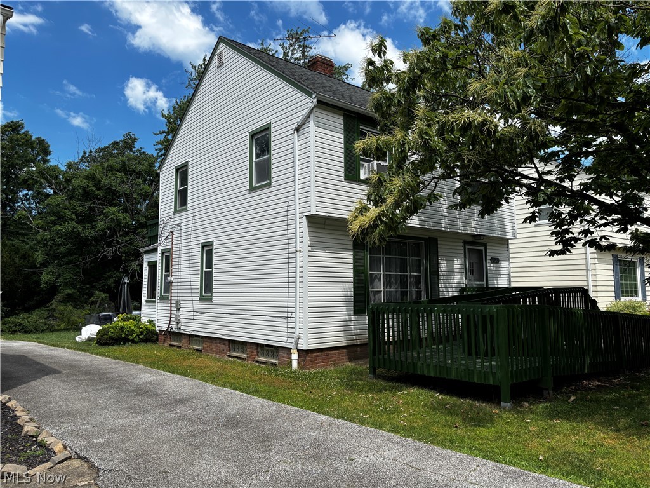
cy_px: 244
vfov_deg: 53.1
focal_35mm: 26
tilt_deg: +6.0
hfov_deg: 67.3
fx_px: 488
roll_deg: +0.1
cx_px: 325
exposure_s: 1/3106
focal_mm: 5.96
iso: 50
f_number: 1.6
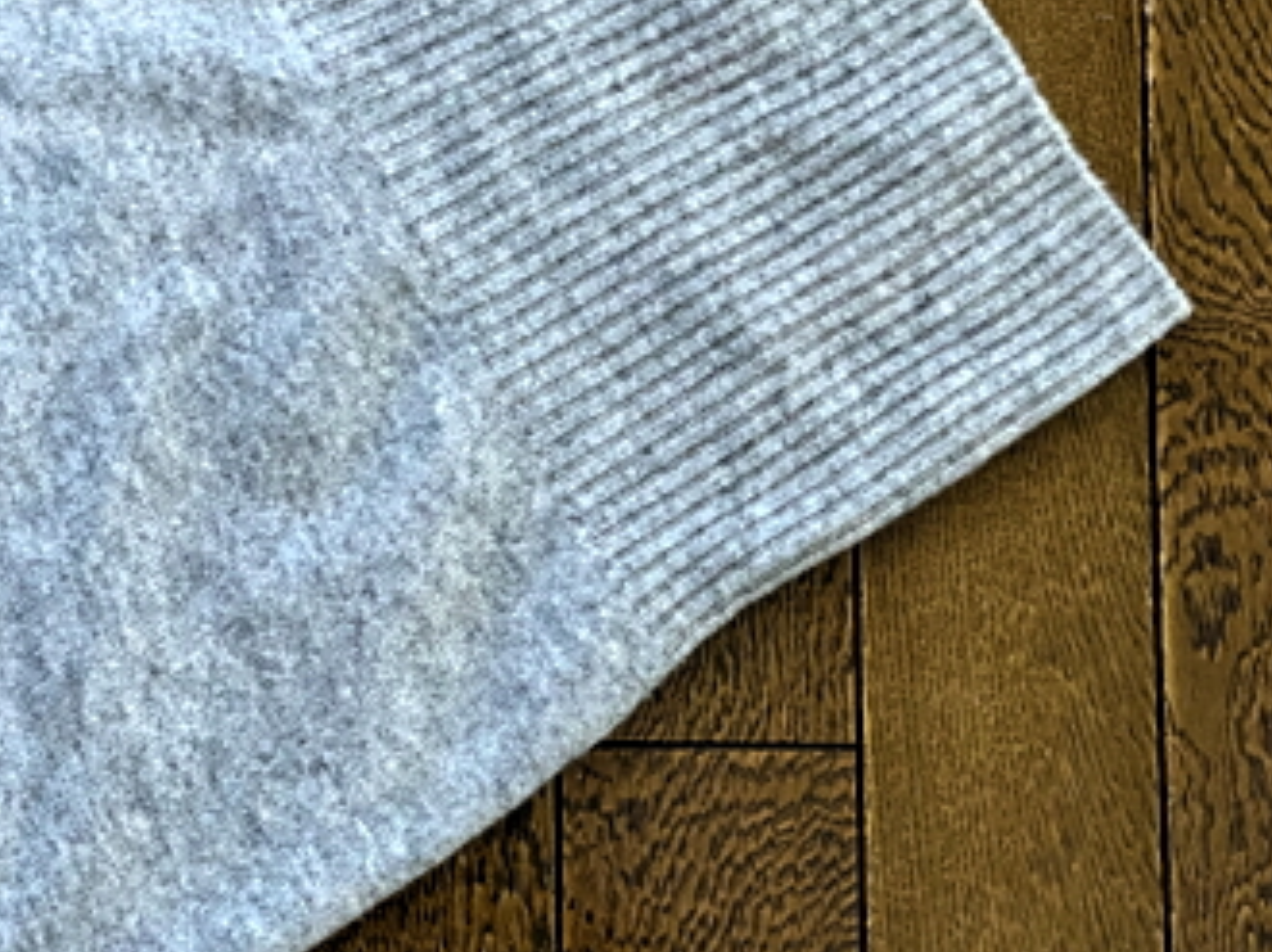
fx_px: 3709
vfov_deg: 14.6
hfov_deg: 19.3
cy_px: 351
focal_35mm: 101
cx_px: 301
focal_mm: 6
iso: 640
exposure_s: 1/50
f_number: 2
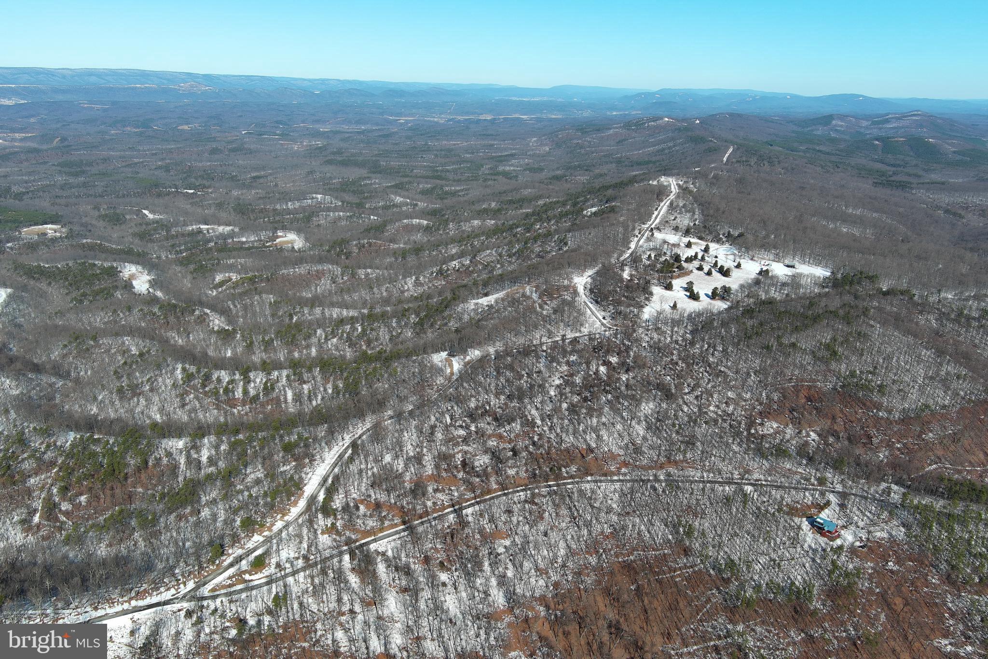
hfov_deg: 63.7
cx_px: 494
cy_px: 330
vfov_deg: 45.0
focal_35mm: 29
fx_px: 796
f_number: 2.8
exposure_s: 1/1560
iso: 100
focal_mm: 10.57
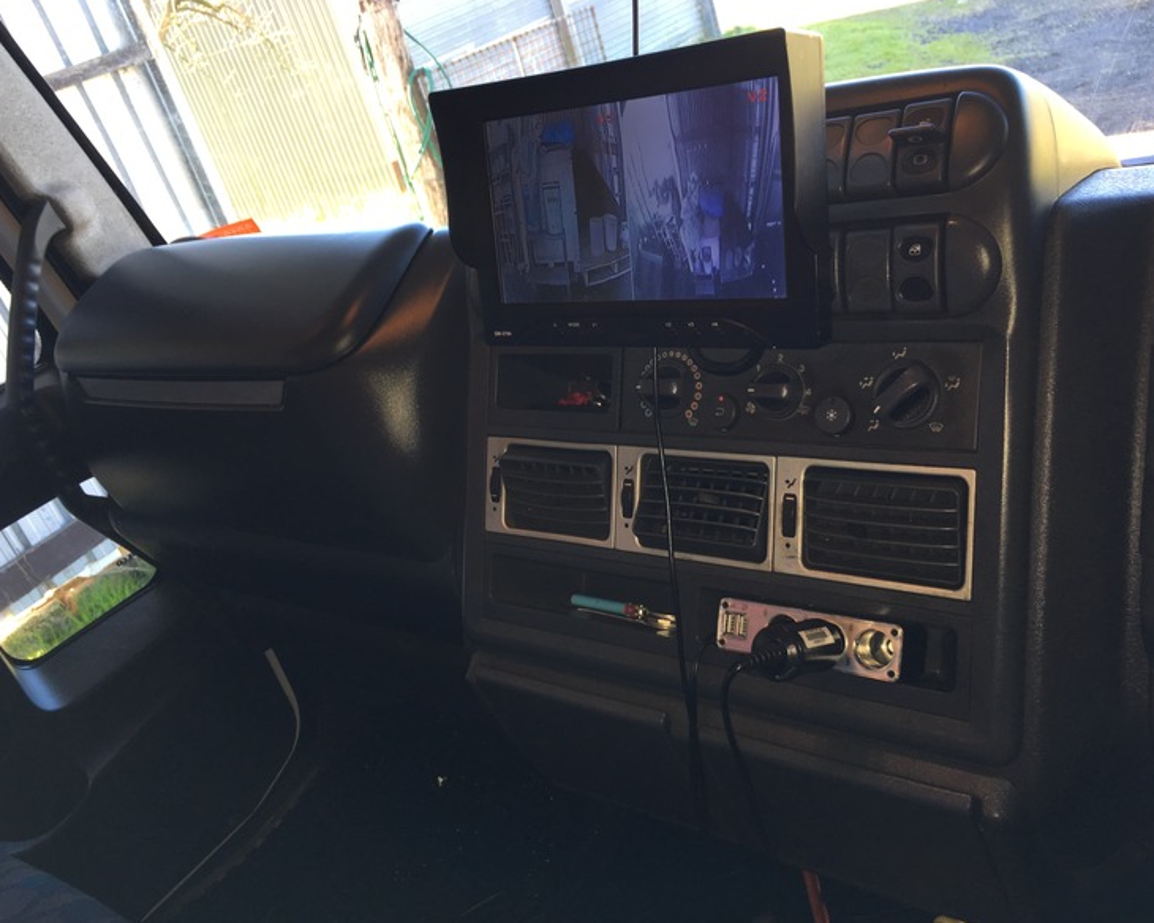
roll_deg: +18.8
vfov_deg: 47.1
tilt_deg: -24.8
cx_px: 579
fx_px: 1059
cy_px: 452
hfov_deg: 57.2
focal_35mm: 31
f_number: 2.2
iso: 25
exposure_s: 1/33
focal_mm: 4.15
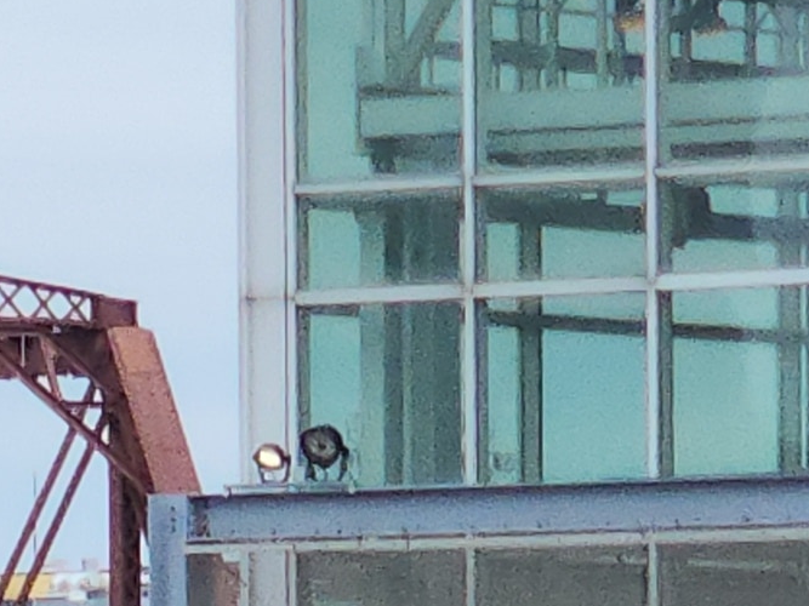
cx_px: -1307
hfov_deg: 4.6
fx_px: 9674
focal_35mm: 414
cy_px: 988
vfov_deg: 3.6
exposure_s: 1/590
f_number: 2.4
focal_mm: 7.9
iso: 40
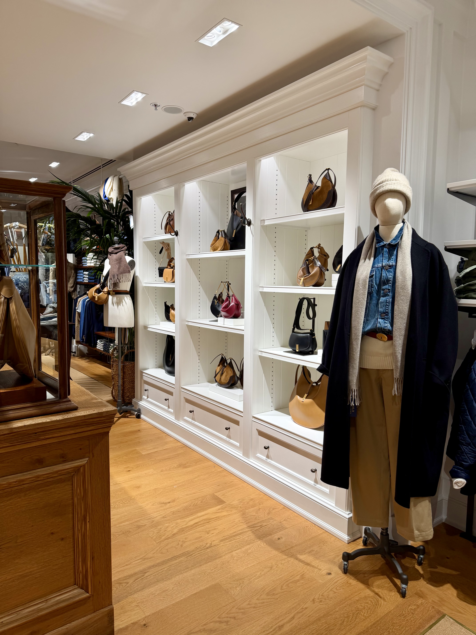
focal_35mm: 24
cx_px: 238
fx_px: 440
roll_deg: +0.2
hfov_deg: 56.8
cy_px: 318
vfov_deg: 71.6
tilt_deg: -5.4
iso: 50
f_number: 1.78
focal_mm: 6.76
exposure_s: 1/100
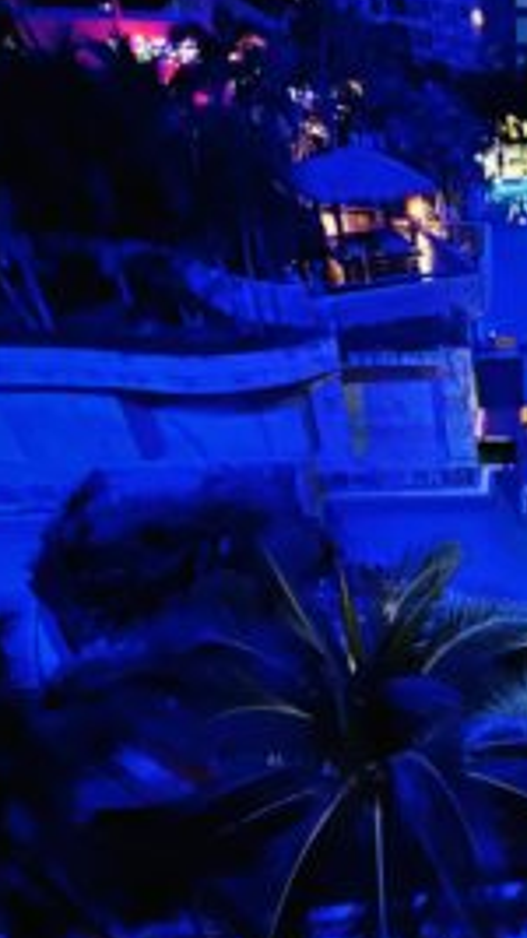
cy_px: 538
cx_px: 625
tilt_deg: -38.8
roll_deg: -5.4
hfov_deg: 34.6
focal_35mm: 27
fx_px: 671
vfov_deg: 69.5
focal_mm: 1.57
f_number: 1.8
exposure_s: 1/8
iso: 1000
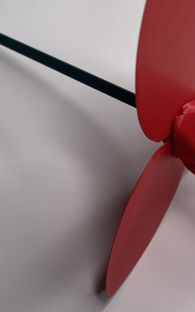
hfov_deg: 26.2
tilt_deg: -62.8
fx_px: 417
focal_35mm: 49
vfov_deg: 40.9
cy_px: 127
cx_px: 129
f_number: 1.6
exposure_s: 1/647
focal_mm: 4.2
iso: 32
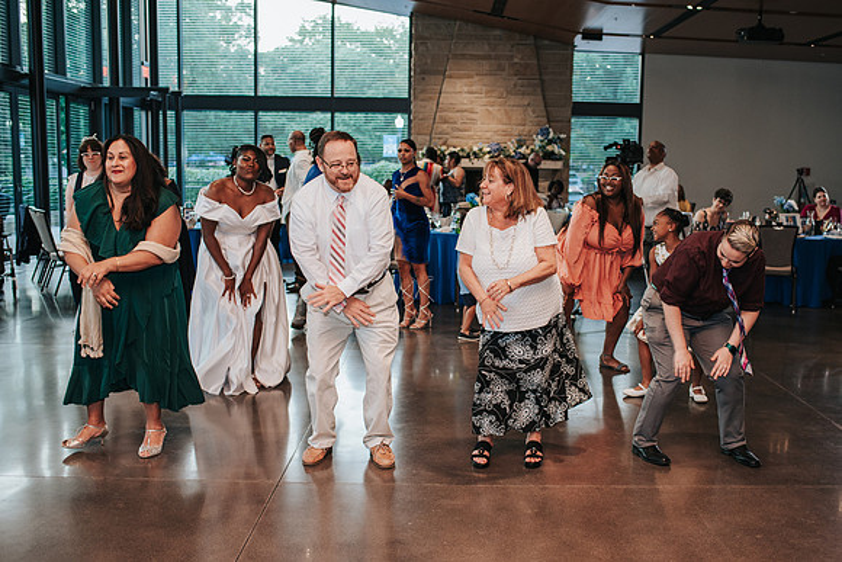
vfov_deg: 33.7
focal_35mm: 40
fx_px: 926
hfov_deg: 48.8
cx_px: 465
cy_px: 302
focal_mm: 35
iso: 800
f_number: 2.8
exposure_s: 1/160
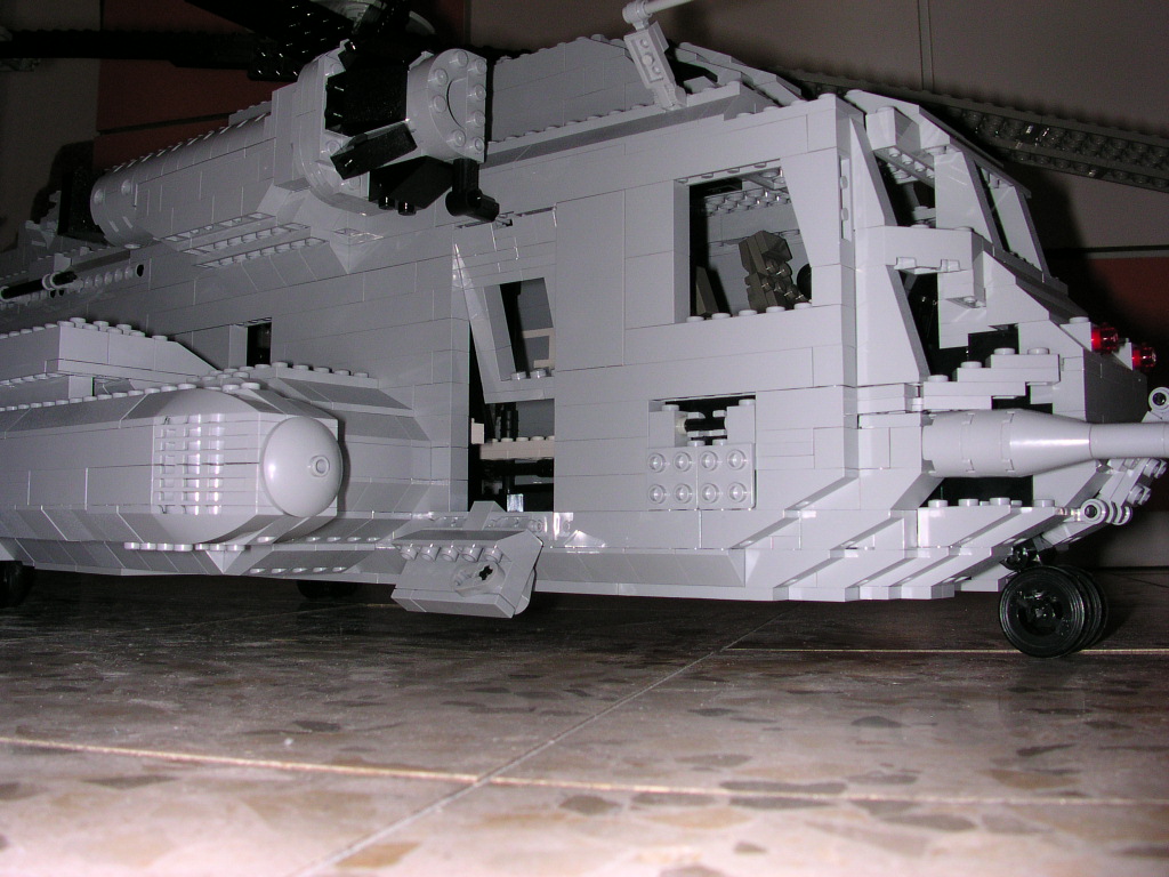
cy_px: 438
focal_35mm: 37
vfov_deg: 38.7
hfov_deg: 50.1
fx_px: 1250
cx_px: 584
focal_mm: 5.6
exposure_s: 1/60
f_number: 4.5
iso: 100
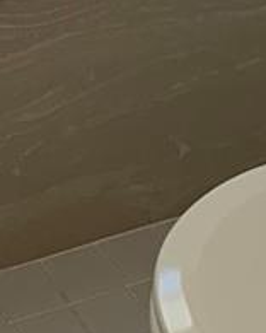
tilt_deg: -11.8
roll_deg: +1.2
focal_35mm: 156
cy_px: -589
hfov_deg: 9.5
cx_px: -188
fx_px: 1535
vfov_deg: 10.0
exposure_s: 1/120
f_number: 1.8
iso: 50
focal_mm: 4.25
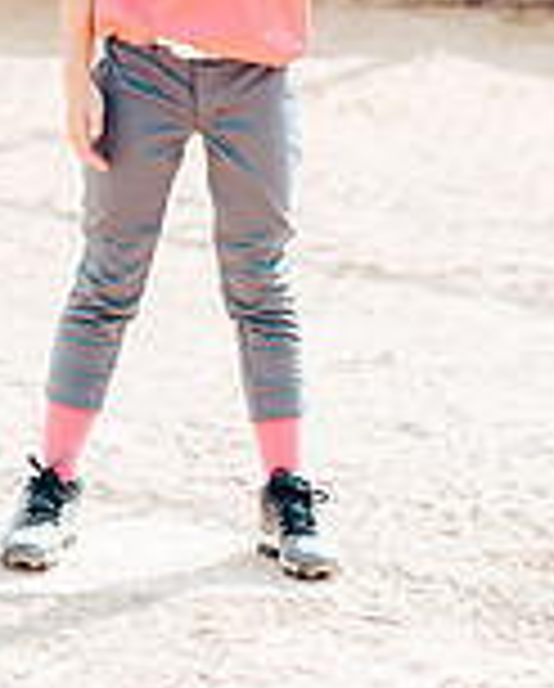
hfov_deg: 6.6
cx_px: 221
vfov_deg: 8.1
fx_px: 4782
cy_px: -184
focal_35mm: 234
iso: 160
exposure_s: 1/1250
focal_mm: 85
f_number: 2.8
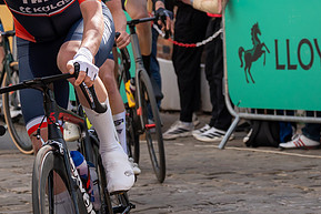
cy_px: -90
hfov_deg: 8.9
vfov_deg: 5.9
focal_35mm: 230
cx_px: 20
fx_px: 2052
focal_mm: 70
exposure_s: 1/1000
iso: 250
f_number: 5
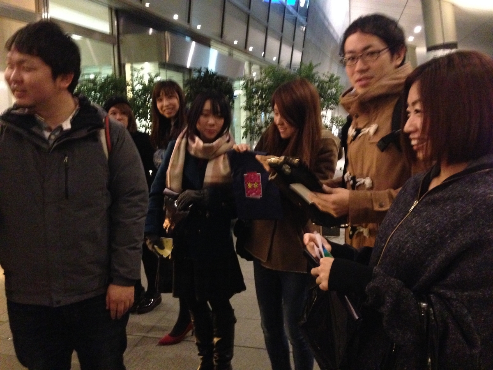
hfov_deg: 55.4
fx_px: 470
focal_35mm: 33
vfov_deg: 42.9
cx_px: 246
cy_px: 185
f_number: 2.4
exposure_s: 1/15
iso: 800
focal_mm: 4.12
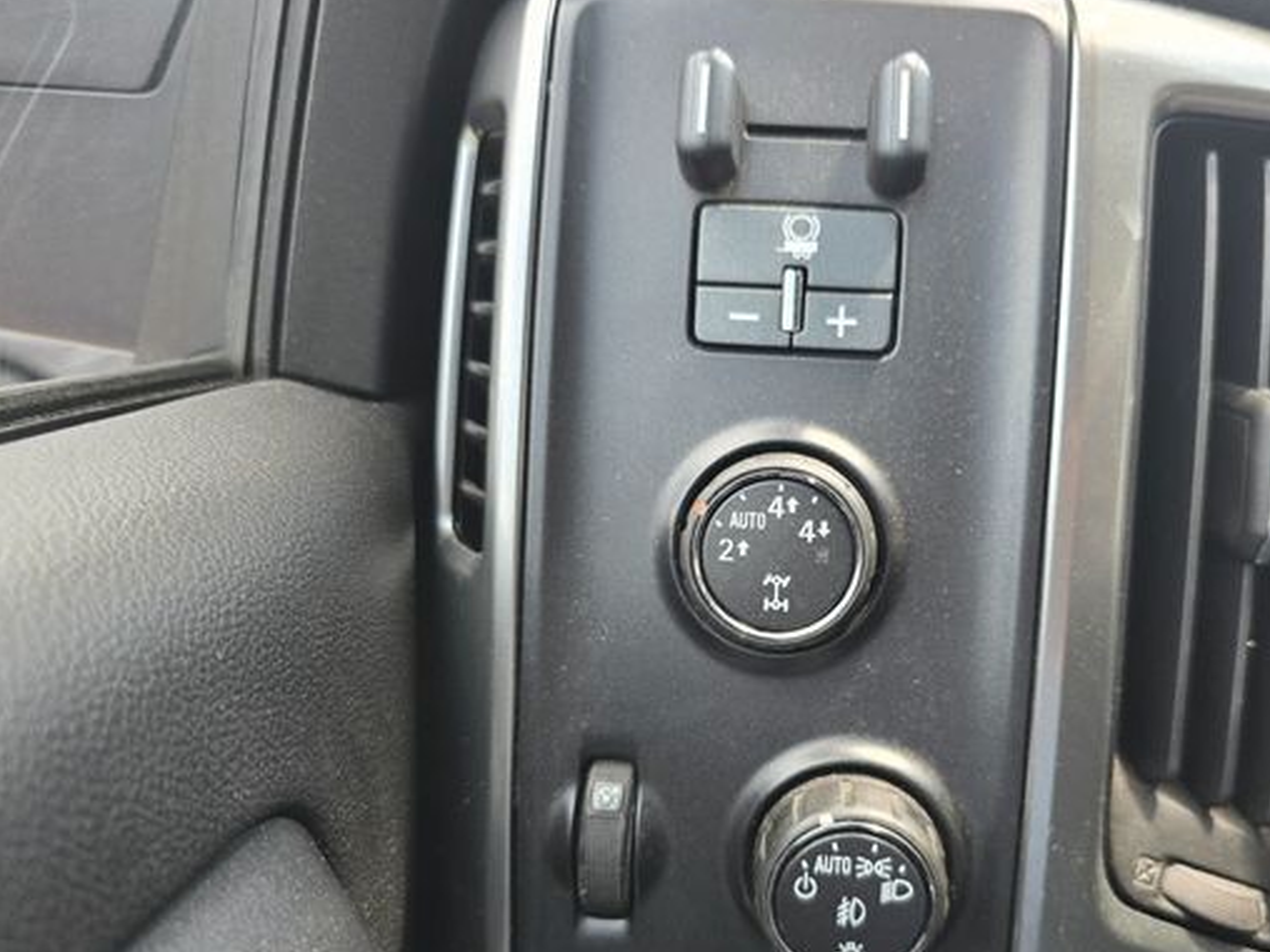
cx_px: 750
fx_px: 1064
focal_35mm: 29
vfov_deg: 47.9
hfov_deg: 61.2
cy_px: 580
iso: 50
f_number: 1.7
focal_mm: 6.3
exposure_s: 1/180
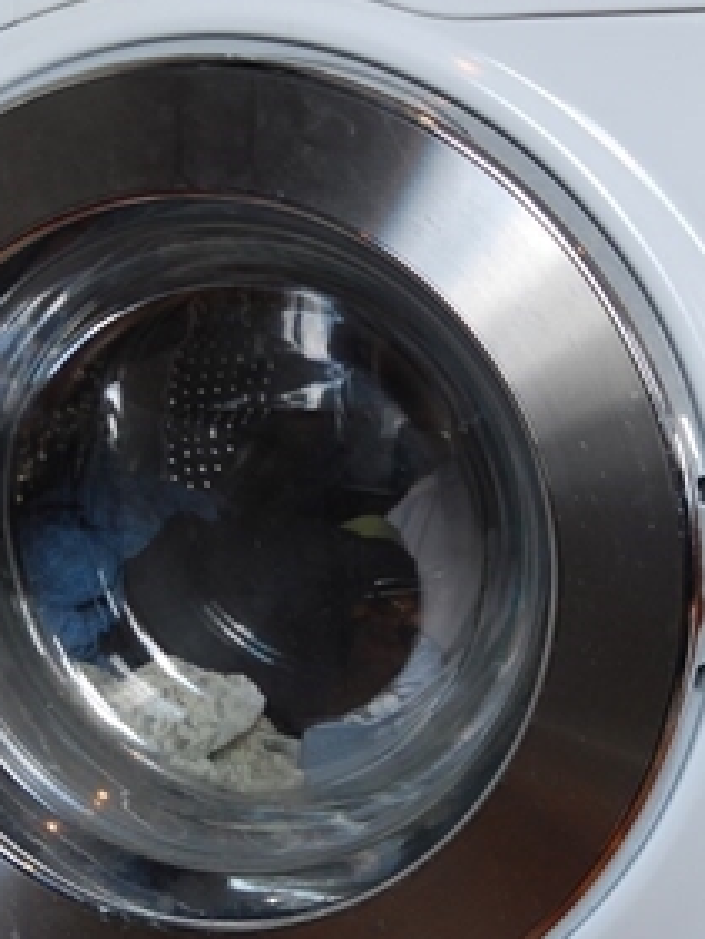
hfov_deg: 18.7
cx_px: 301
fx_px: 2144
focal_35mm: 79
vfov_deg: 24.6
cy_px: 612
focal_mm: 20
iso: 280
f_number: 5.6
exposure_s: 1/30
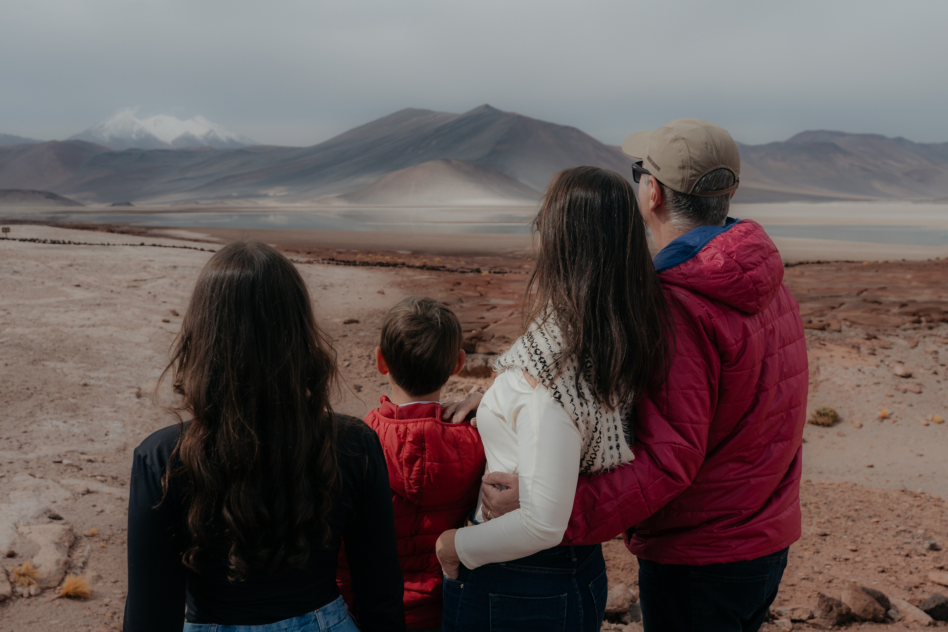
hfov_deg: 49.9
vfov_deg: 34.5
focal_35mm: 39
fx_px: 1019
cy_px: 316
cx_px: 480
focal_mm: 24
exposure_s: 1/3200
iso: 200
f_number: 4.5
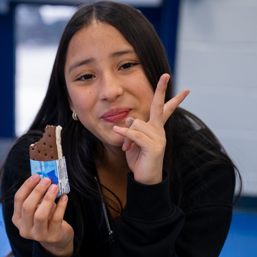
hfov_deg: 18.9
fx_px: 773
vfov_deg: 18.9
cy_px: 152
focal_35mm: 92
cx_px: 115
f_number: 2.8
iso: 500
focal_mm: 59
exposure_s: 1/125
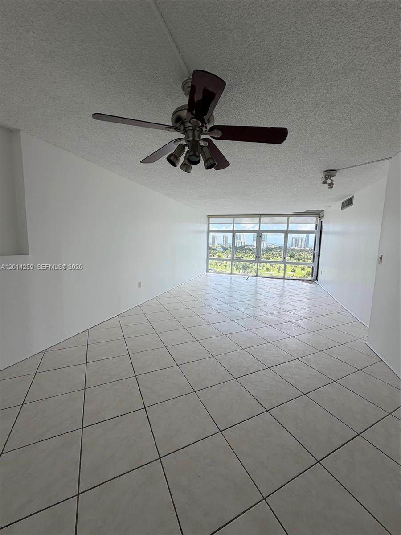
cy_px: 268
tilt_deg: -7.2
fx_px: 216
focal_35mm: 14
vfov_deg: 102.1
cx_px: 200
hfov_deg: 85.7
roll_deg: -1.1
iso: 40
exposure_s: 1/193
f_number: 2.2
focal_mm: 2.22
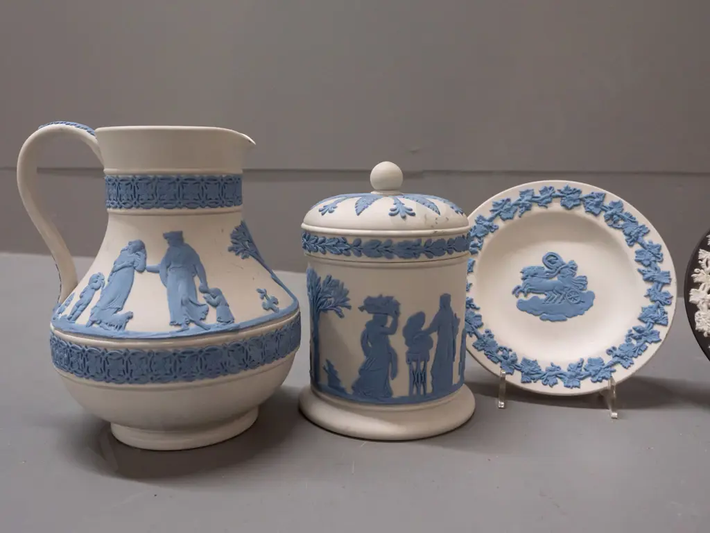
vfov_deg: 46.8
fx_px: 615
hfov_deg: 60.0
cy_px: 266
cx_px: 355
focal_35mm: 30
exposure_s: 1/250
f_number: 5.6
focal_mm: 15
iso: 3200
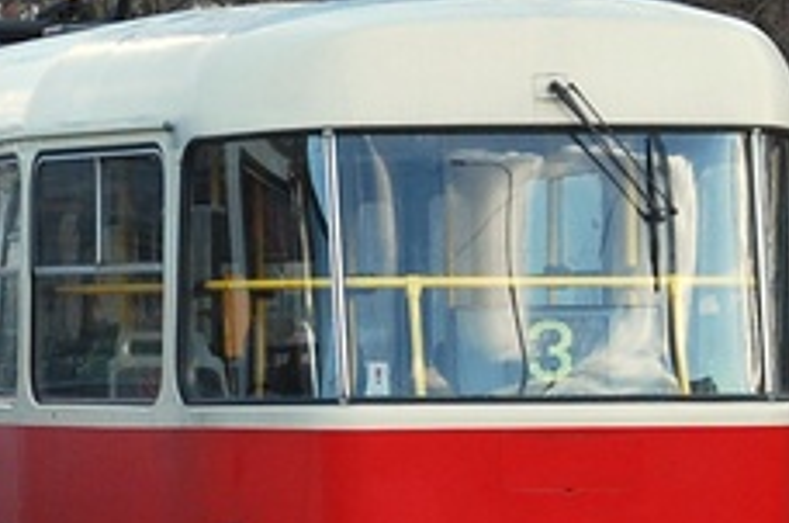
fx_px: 8551
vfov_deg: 3.5
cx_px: -308
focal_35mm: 391
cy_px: 249
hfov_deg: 5.2
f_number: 5.3
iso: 450
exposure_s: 1/500
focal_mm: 66
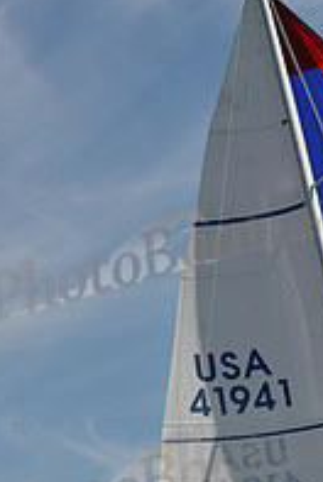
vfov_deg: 9.8
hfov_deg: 6.6
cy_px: 577
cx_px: 459
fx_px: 2763
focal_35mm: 206
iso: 320
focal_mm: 70
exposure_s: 1/800
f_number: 14
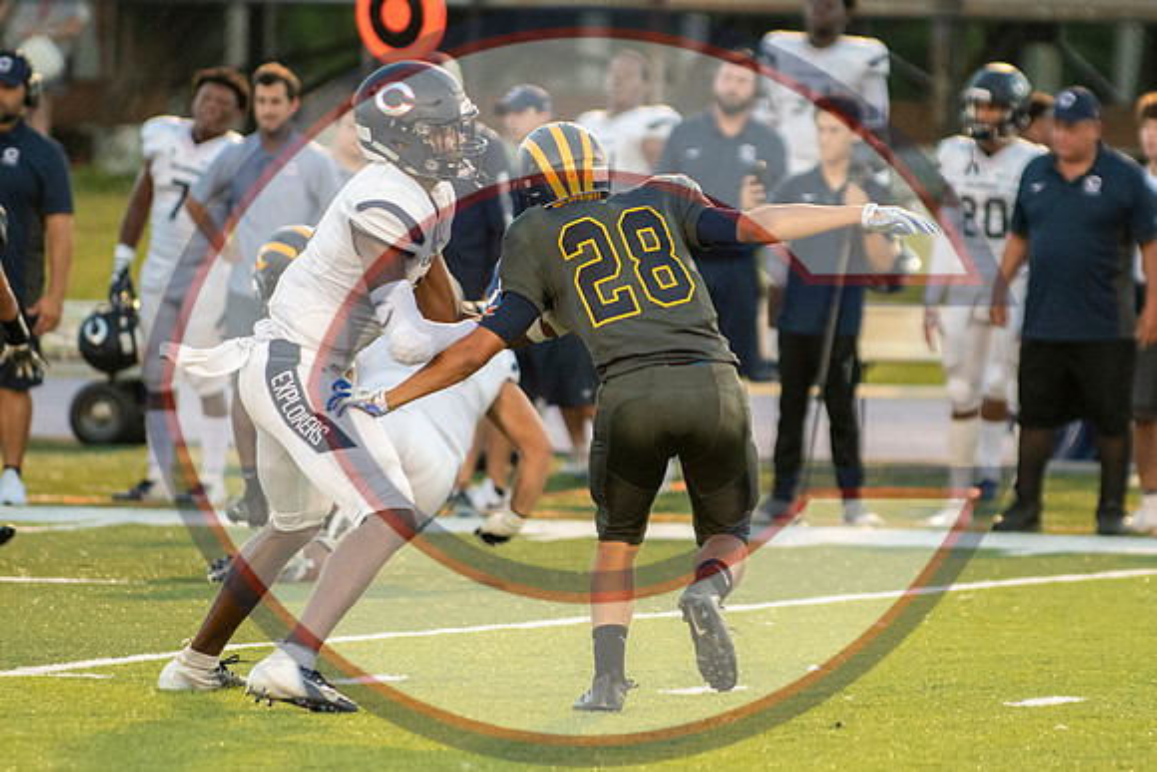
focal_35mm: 438
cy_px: 305
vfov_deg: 3.1
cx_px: 700
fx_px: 14092
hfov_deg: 4.7
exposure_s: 1/1600
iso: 4000
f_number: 2.8
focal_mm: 200
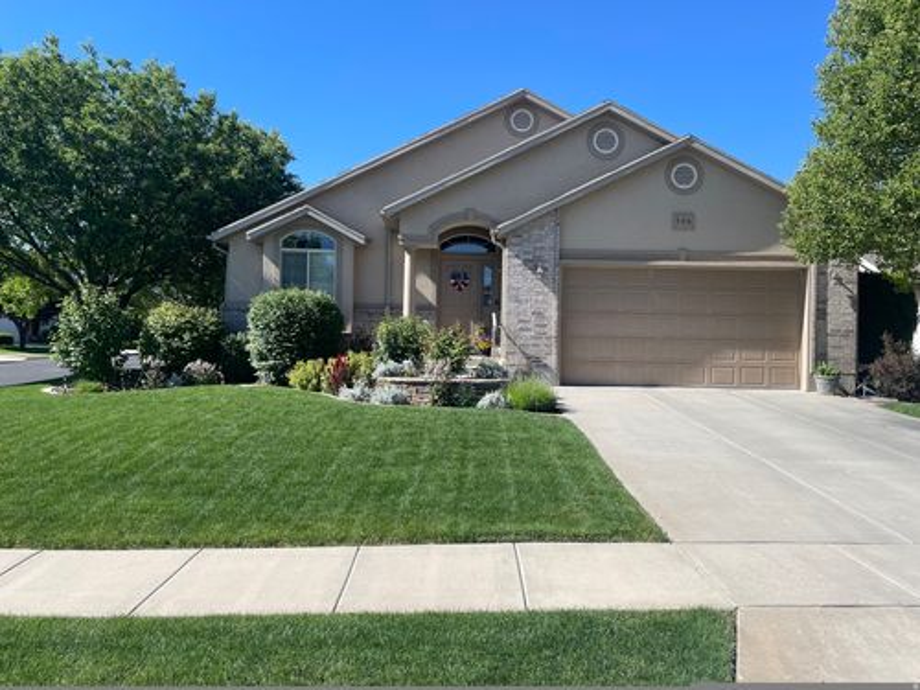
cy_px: 345
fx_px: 691
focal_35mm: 26
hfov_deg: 67.3
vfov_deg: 53.1
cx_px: 460
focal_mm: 4.2
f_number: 1.6
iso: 32
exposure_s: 1/2506
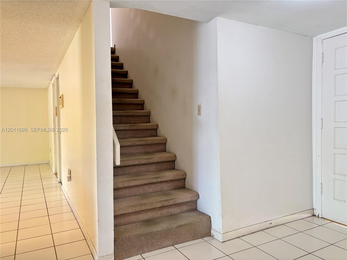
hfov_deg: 67.3
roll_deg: +1.6
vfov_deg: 53.1
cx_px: 174
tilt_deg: -2.8
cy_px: 130
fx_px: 261
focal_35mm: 26
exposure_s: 1/60
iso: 160
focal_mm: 5.96
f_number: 1.6
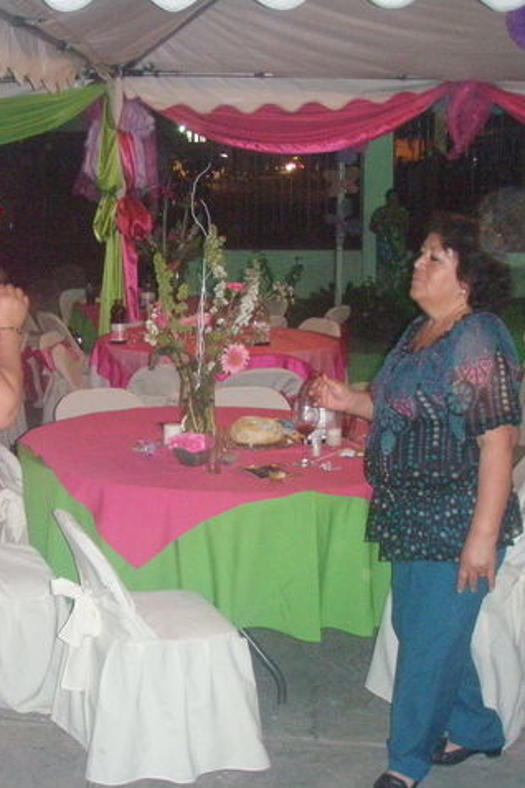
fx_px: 1159
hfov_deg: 25.0
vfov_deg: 37.5
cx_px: 96
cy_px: 395
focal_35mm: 53
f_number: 3.5
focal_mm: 6.7
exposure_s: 1/30
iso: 640
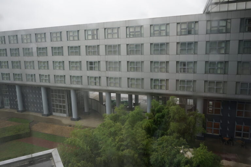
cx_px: 126
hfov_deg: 65.5
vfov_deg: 46.4
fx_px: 195
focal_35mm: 28
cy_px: 84
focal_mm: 28
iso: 320
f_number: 4
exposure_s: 1/160
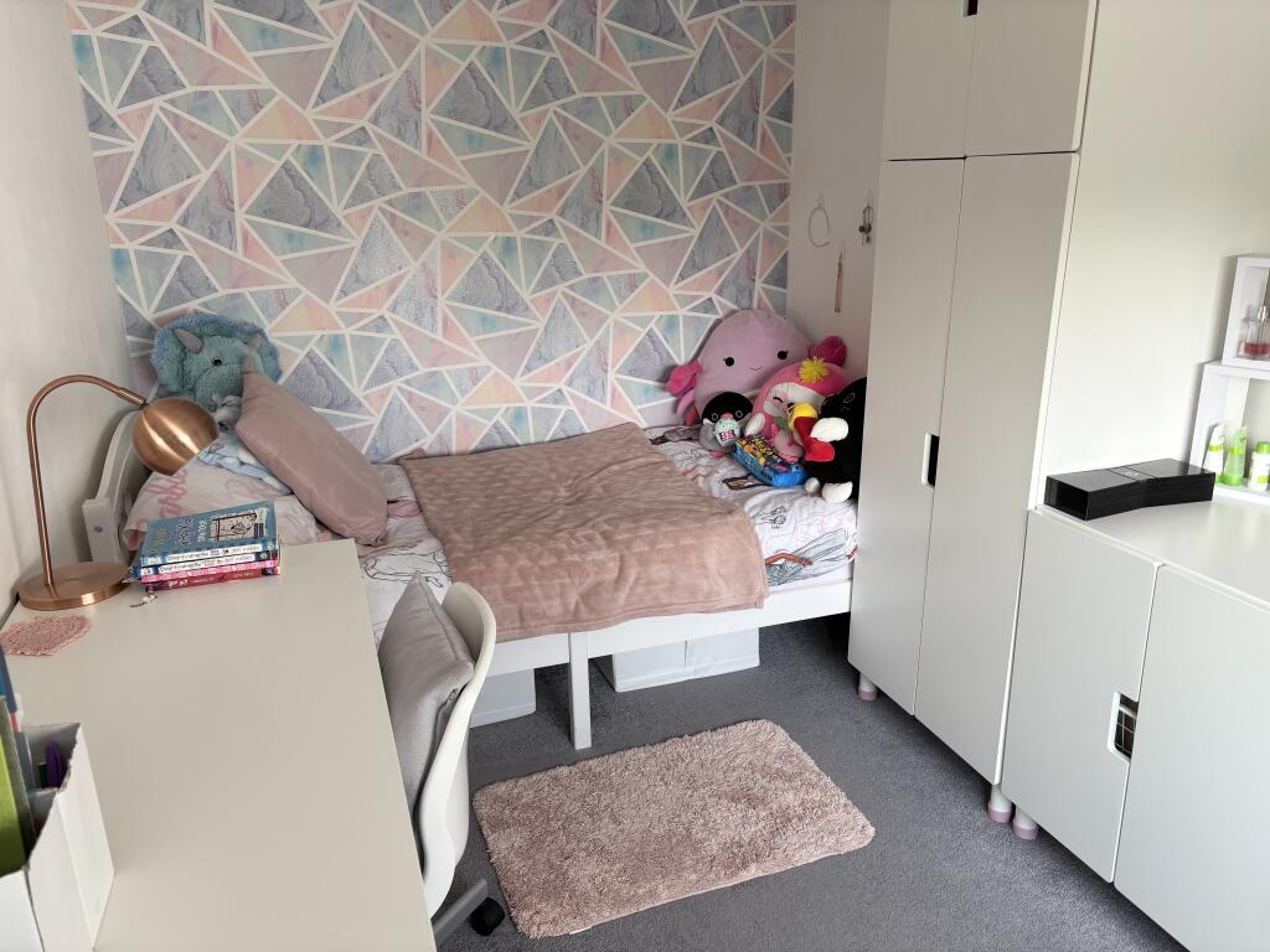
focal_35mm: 26
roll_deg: +1.6
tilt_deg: -17.4
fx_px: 954
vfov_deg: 53.1
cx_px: 635
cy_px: 476
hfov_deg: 67.3
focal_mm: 5.96
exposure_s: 1/122
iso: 64
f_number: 1.6
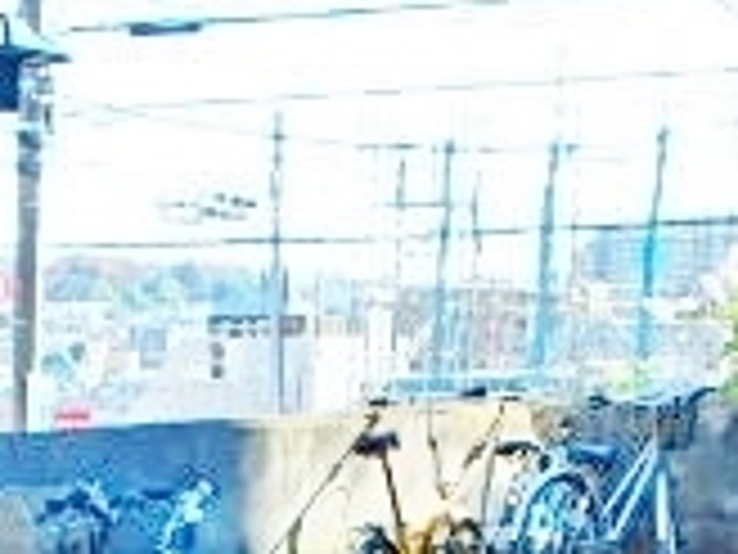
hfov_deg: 22.7
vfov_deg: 16.3
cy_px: 856
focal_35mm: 82
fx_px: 1748
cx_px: -32
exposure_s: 1/250
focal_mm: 3.7
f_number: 3.5
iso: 125
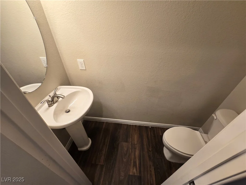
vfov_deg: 89.9
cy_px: 92
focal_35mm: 13
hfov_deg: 106.2
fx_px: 92
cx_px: 123
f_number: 2.2
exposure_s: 1/60
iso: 125
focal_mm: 2.2
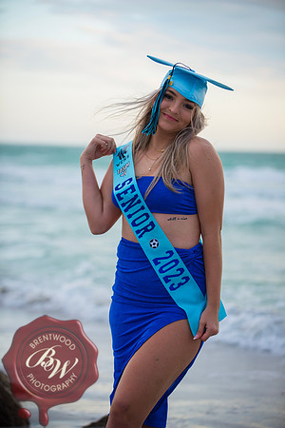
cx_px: 142
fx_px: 1128
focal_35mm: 95
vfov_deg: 21.5
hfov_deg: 14.4
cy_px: 214
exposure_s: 1/200
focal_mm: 95
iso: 100
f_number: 2.8
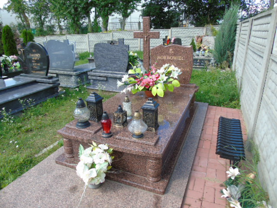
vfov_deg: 54.9
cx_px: 138
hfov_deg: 69.4
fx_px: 200
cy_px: 104
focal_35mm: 25
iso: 80
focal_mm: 4.4
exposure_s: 1/200
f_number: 3.4
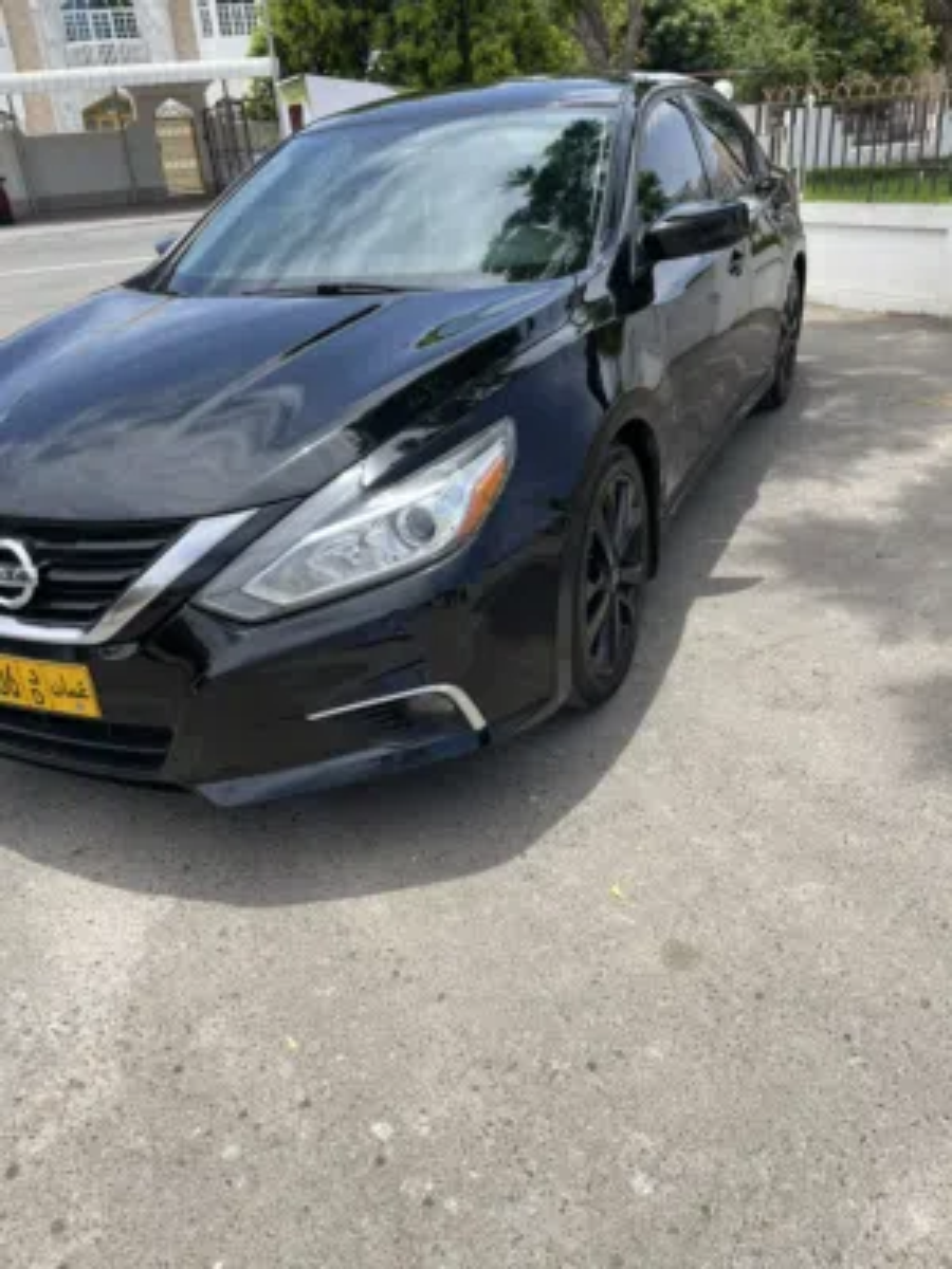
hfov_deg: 53.1
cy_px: 634
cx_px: 476
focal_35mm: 26
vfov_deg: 67.3
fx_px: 953
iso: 32
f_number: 1.6
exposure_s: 1/1366
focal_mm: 4.2
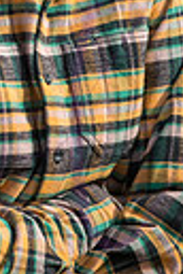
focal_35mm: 391
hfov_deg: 3.5
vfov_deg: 5.3
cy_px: 6
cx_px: 28
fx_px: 2981
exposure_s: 1/640
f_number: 8
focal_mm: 112
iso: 400
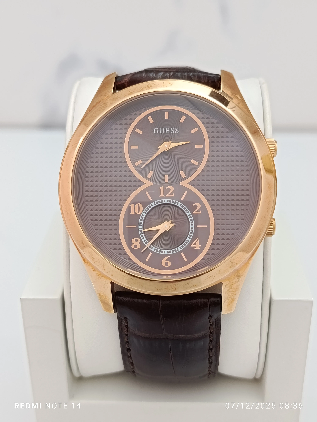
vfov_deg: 39.7
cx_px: 158
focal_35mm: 48
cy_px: 211
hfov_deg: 30.3
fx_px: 586
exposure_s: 1/100
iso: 319
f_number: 1.7
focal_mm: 5.24
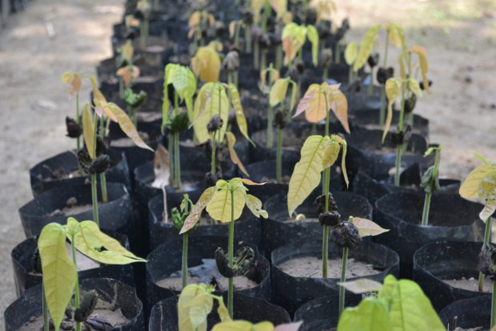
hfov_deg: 30.5
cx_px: 248
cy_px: 166
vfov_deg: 20.6
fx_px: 909
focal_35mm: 66
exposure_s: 1/400
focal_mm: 44
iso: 1600
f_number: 6.3
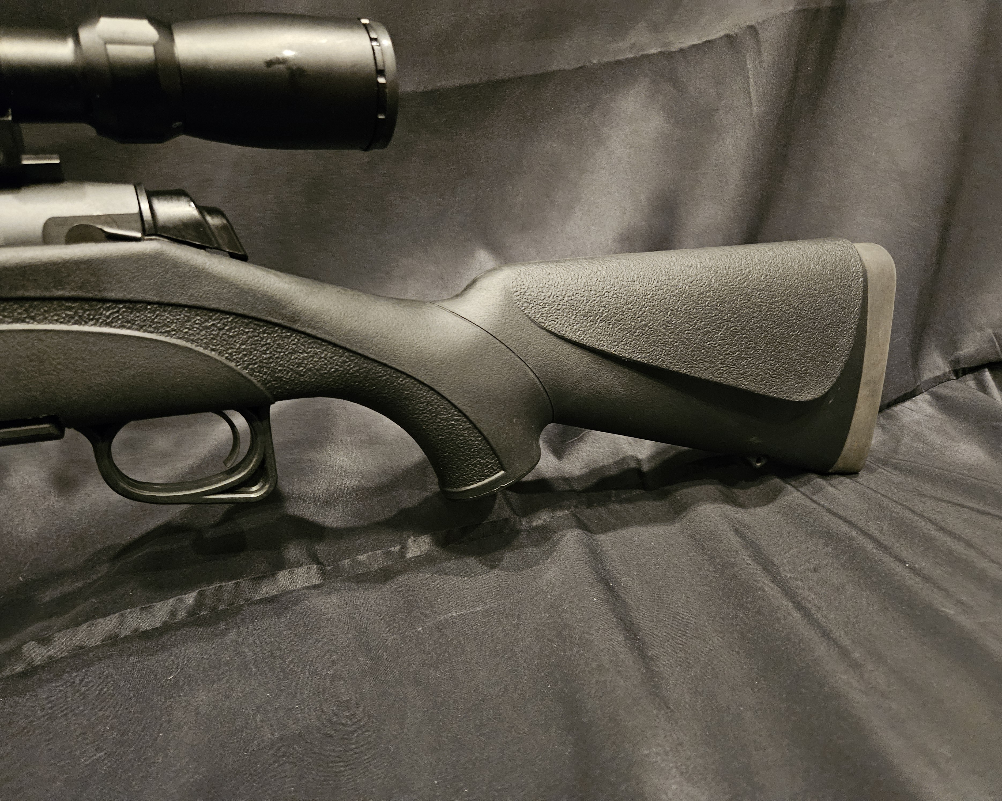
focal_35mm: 24
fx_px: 712
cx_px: 506
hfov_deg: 70.3
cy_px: 400
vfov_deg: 58.8
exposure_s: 1/24
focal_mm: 5.4
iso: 1250
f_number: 1.8
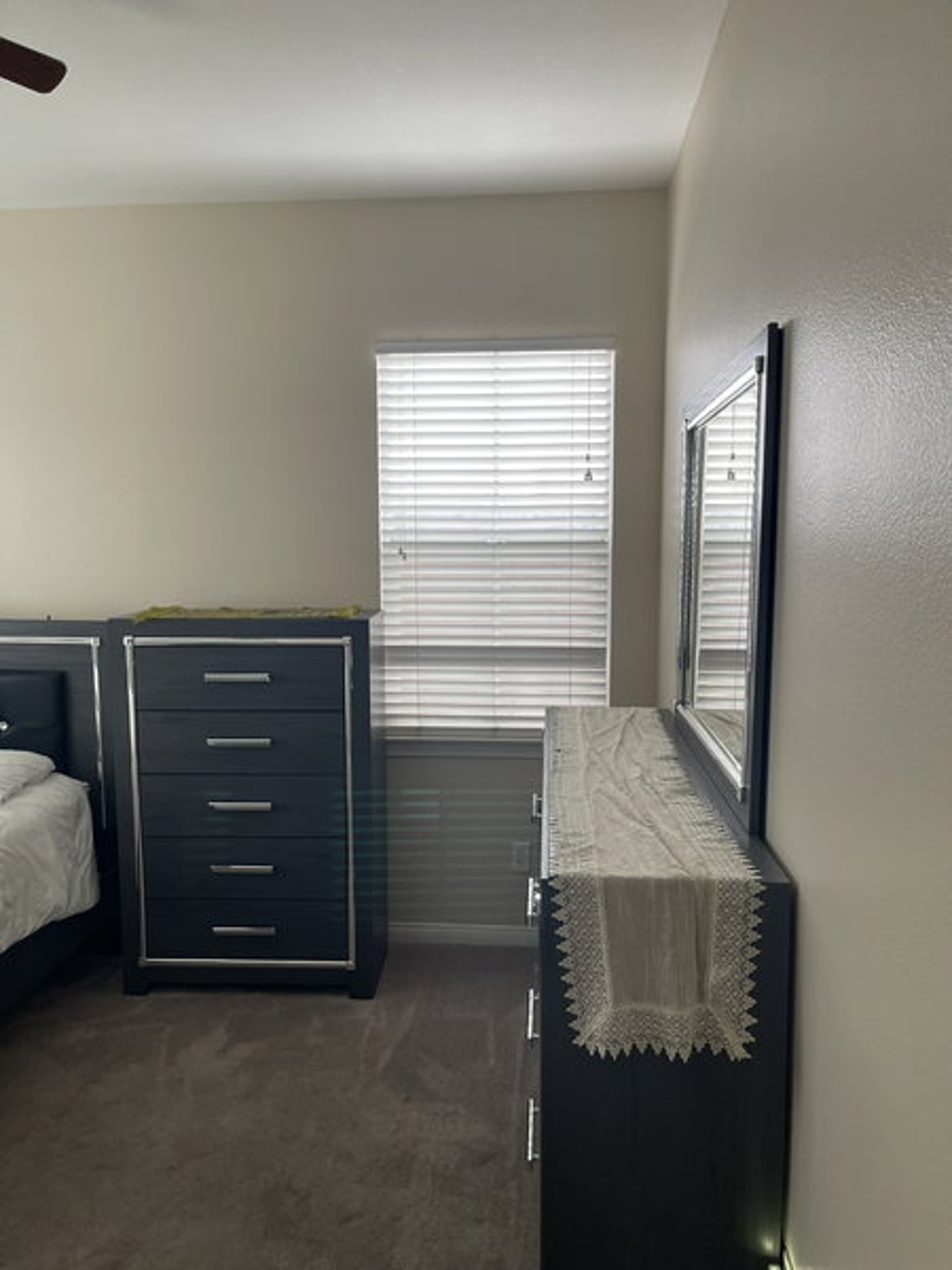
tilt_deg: -5.9
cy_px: 635
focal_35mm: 25
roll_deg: +0.2
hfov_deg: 54.9
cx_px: 476
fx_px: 917
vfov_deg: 69.4
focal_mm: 5.1
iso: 125
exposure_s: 1/106
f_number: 1.6
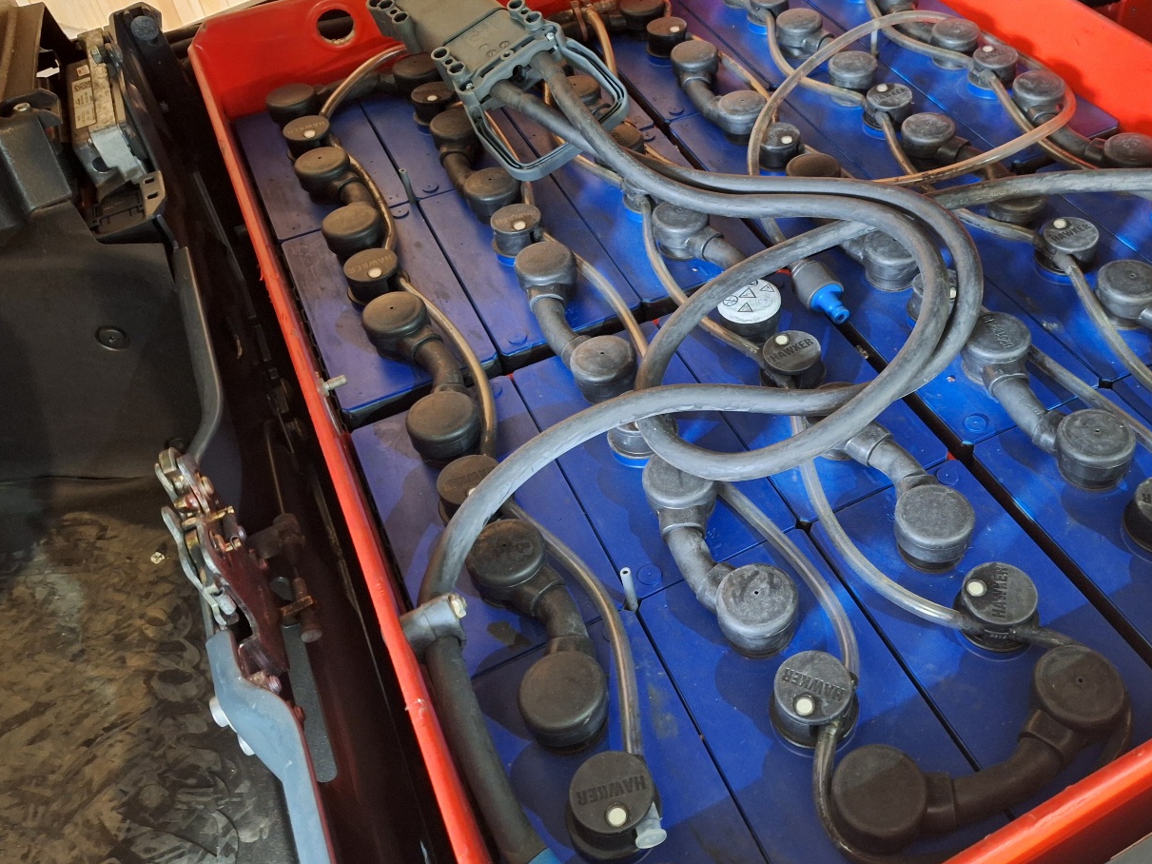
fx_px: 1032
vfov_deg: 45.4
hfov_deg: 57.6
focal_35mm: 31
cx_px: 727
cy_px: 393
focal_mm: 5.54
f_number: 1.8
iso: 800
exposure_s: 1/20
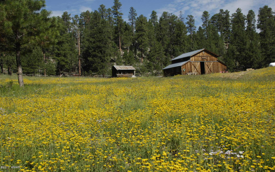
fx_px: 322
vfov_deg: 29.9
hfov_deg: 46.2
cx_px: 137
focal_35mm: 43
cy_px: 82
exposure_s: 1/500
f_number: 11
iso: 400
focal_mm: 28
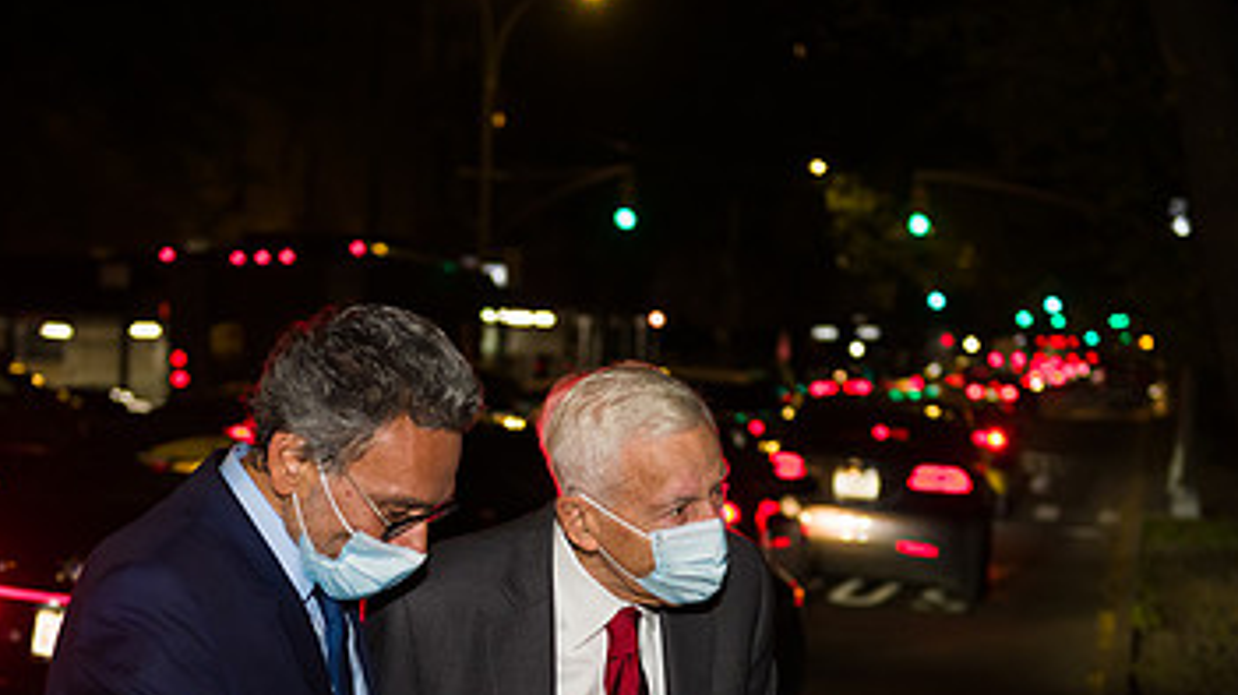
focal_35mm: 78
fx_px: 2559
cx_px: 621
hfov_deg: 27.2
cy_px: 640
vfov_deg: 15.3
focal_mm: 45
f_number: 3.2
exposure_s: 1/125
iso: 1000
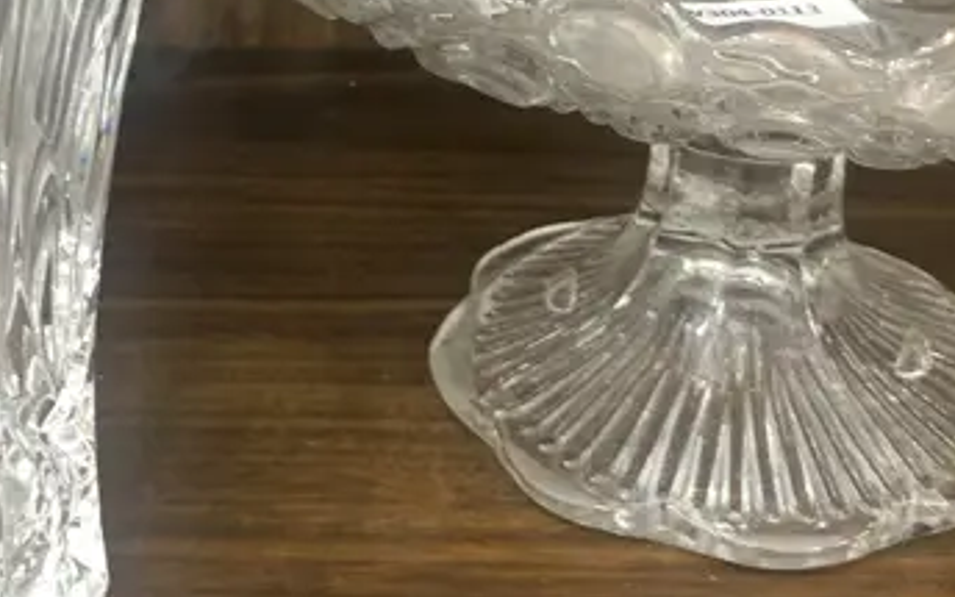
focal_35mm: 82
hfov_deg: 25.1
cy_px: -119
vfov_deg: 15.4
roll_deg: -1.9
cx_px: 347
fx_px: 2134
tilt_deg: -19.0
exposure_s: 1/33
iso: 320
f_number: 1.8
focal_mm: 4.25
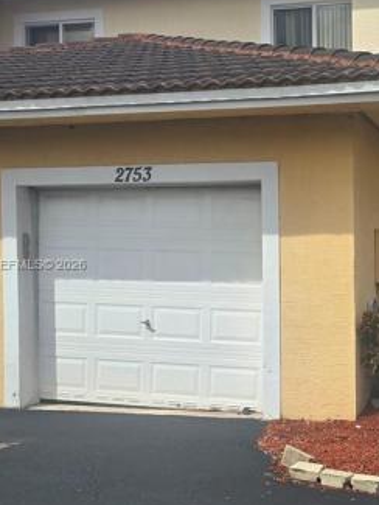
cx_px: 332
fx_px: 744
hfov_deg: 27.7
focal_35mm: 51
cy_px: 266
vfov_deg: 37.5
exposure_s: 1/854
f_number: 1.7
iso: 12
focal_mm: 6.3
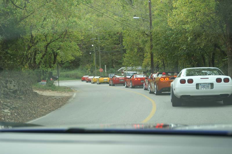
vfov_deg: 18.2
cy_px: 77
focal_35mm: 75
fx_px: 483
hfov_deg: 27.0
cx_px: 116
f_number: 6.7
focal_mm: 50
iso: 100
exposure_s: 1/45
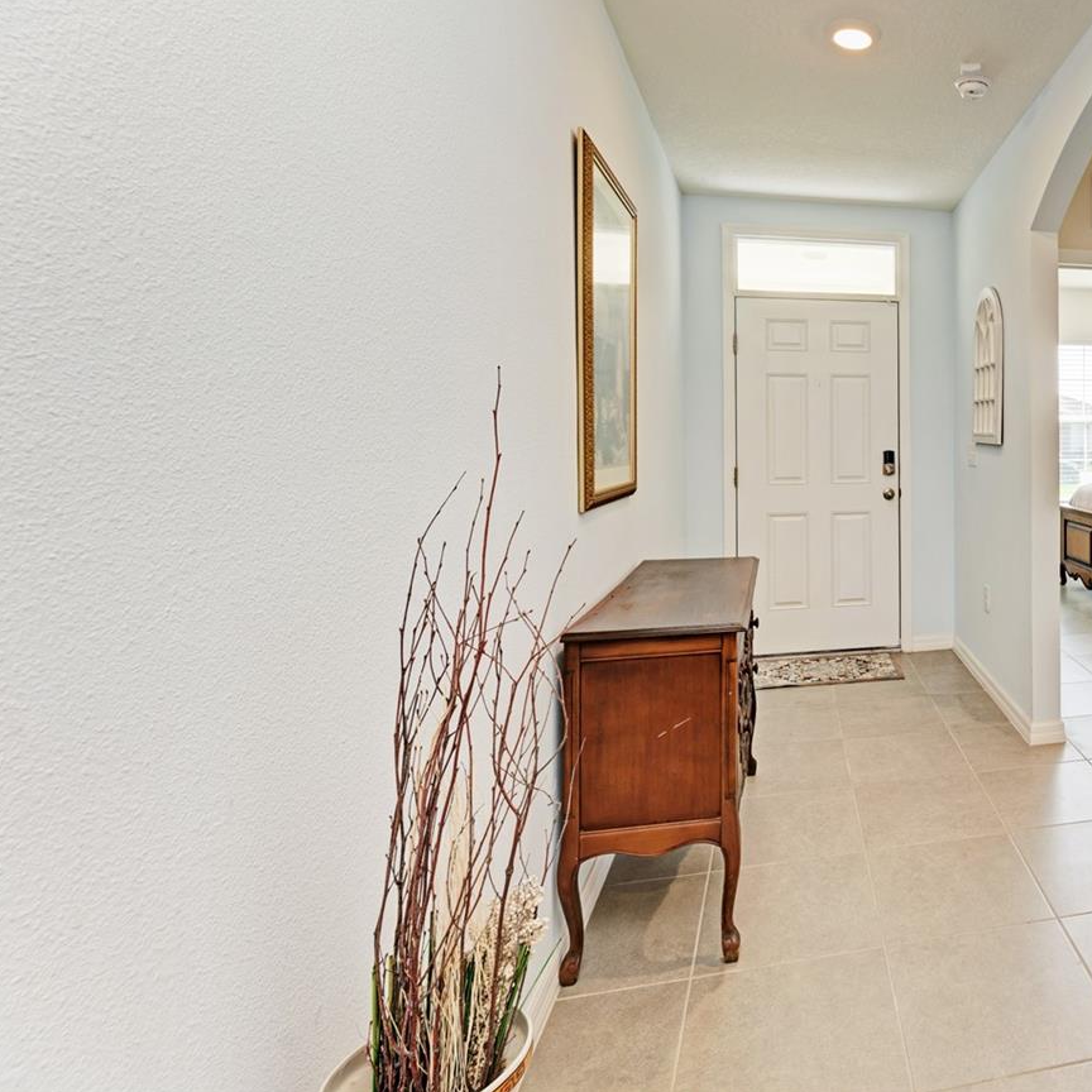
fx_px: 785
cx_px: 962
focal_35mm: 22
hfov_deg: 60.2
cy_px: 424
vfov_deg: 68.8
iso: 200
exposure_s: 1/30
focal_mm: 14
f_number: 8
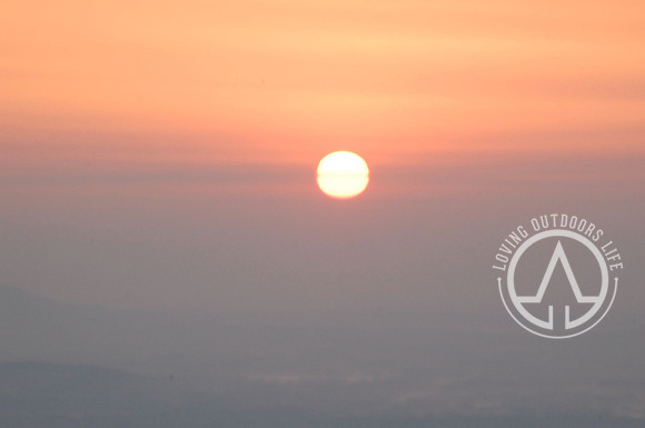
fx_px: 5367
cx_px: 322
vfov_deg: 4.6
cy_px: 214
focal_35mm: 300
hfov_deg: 6.9
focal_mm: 200
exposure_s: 1/50
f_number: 18
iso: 400
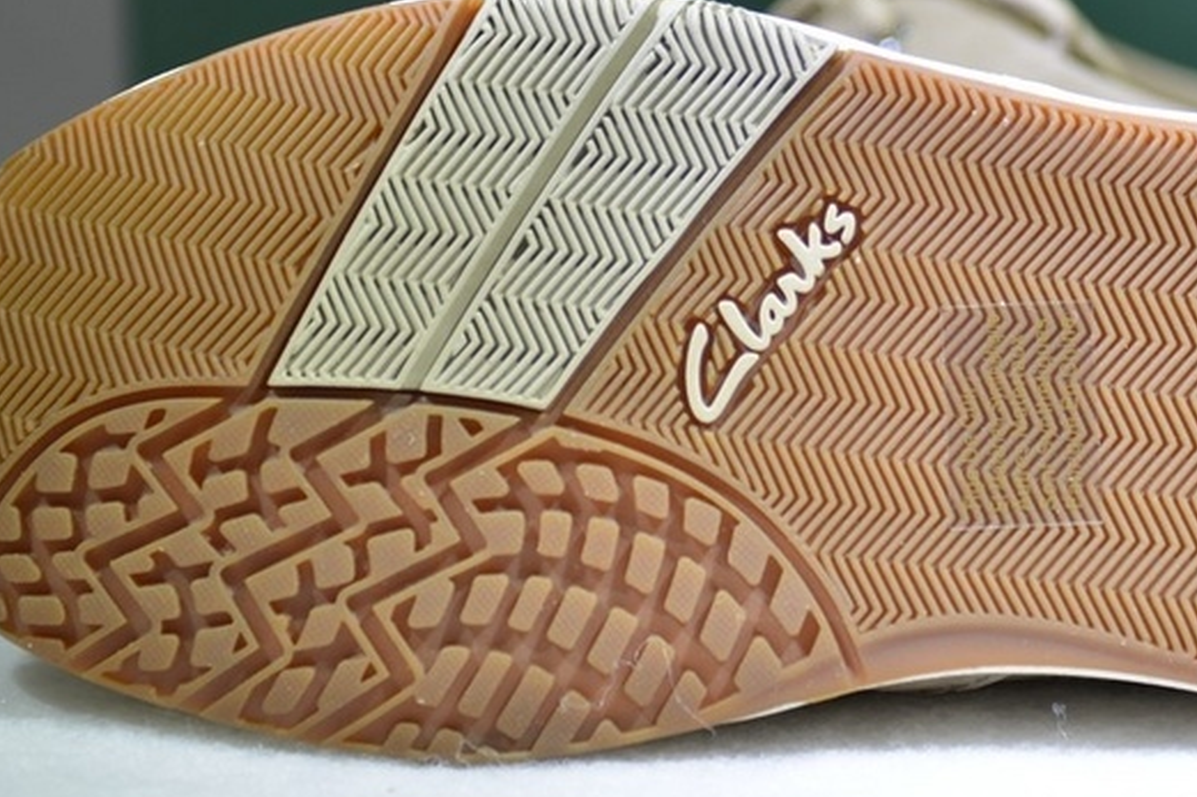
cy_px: 146
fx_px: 3922
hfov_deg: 17.3
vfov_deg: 11.6
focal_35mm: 118
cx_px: 878
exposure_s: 1/40
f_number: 2.8
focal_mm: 60
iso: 100
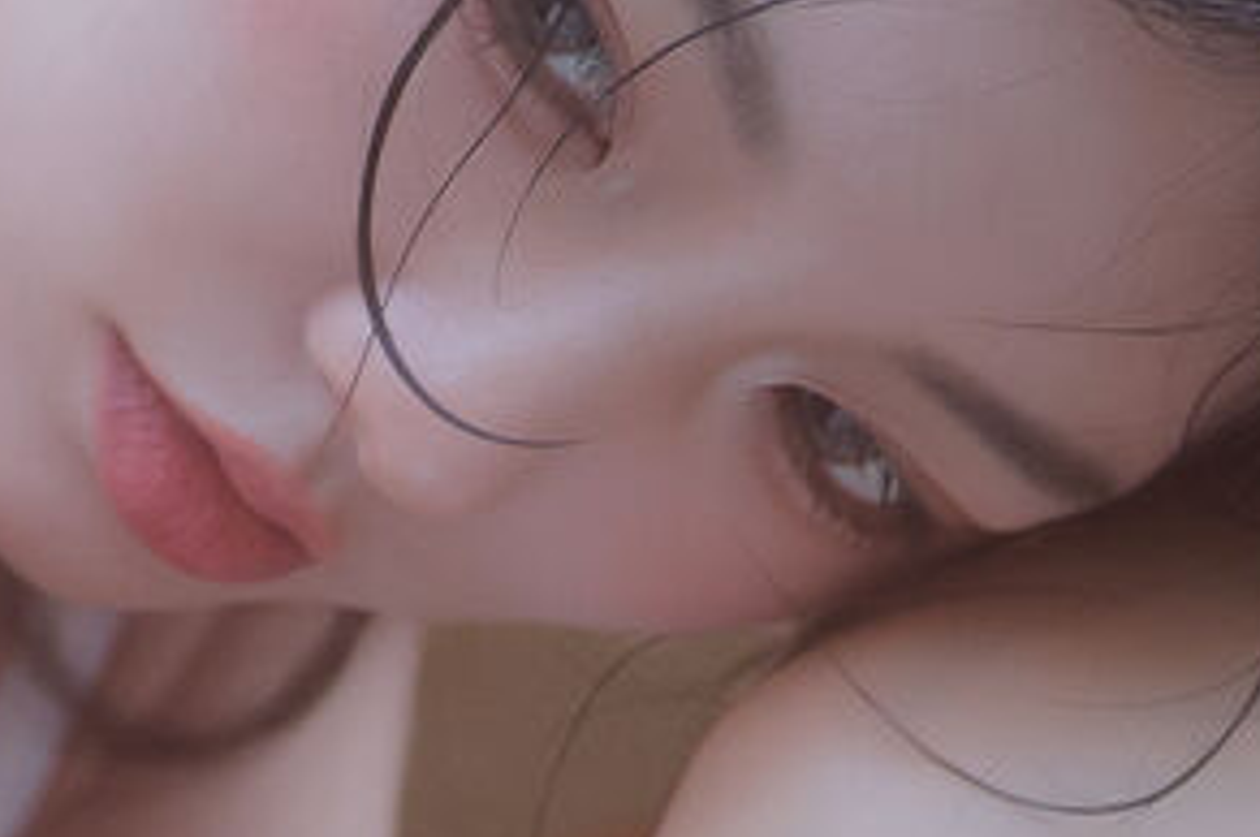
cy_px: 859
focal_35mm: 325
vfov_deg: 4.2
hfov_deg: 6.3
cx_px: 496
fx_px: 11362
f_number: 4
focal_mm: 80
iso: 1600
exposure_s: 1/400
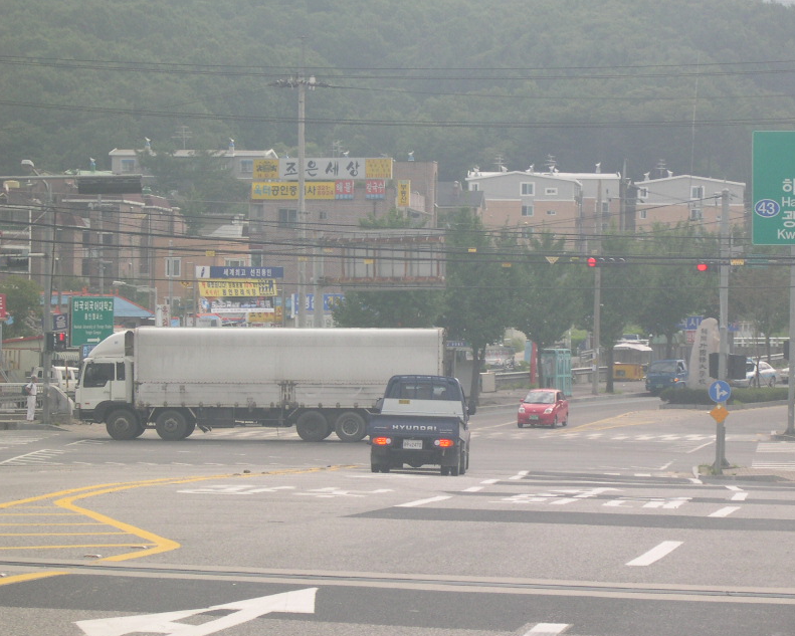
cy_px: 312
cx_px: 494
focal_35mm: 144
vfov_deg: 10.7
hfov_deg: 13.4
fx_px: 3389
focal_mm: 24
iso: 100
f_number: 4.9
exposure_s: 1/203
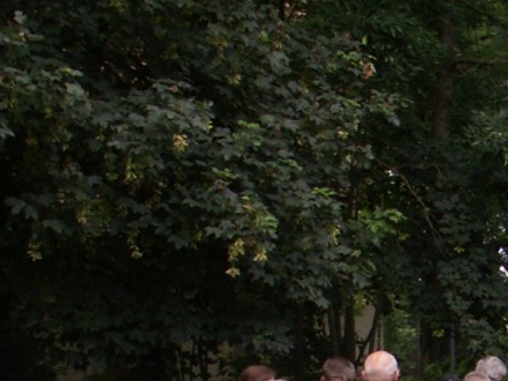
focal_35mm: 119
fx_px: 1746
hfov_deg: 15.3
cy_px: 524
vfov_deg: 12.0
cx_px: 769
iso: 50
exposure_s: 1/100
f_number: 4
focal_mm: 5.86
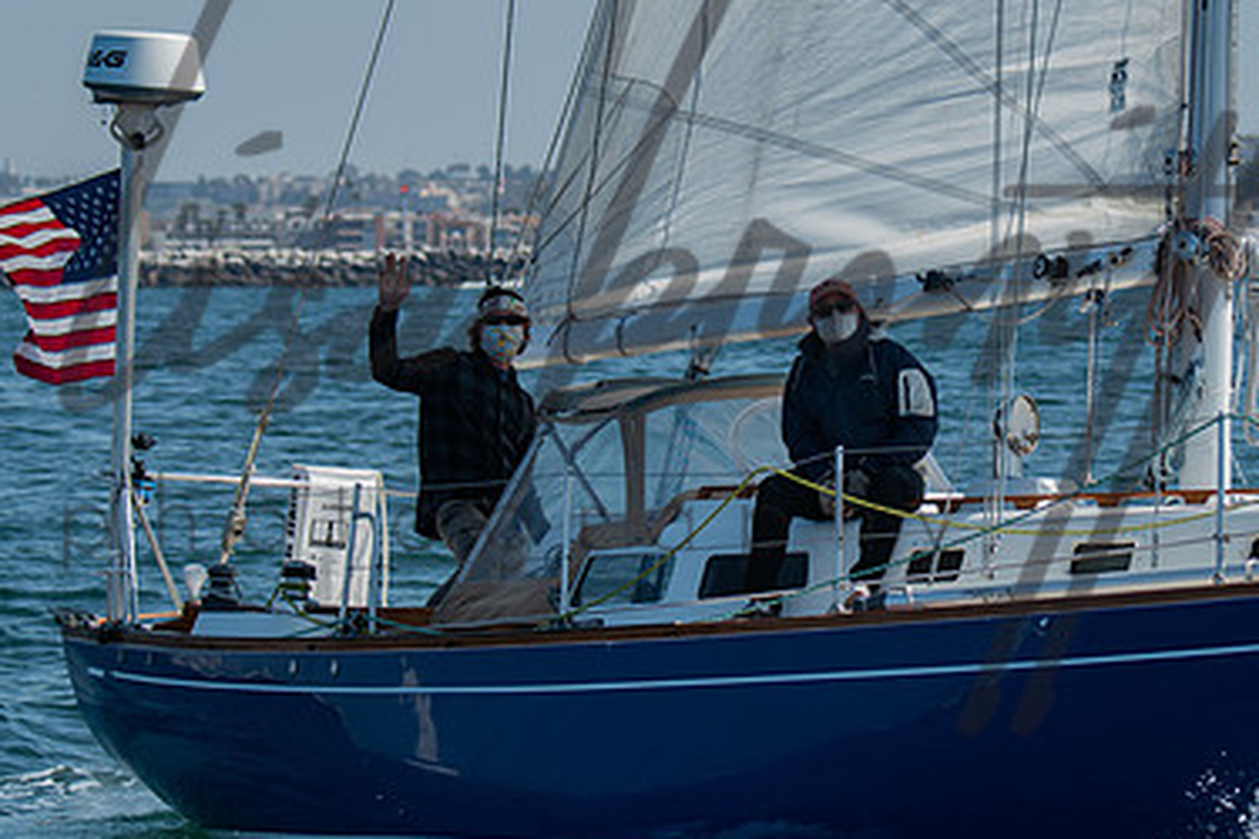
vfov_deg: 5.1
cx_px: 809
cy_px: 270
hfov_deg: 7.7
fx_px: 9407
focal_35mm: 269
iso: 100
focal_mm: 116
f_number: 5.6
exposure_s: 1/500
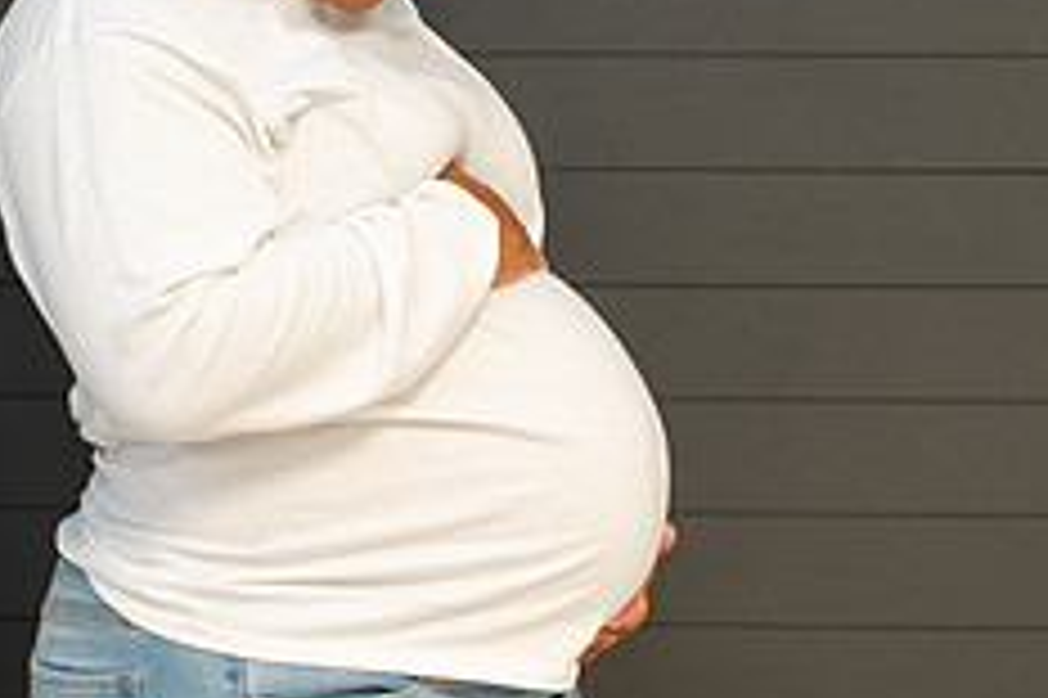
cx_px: 292
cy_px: 218
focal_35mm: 100
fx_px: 2909
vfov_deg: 13.6
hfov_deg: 20.3
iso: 1000
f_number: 4
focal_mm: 35
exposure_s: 1/200
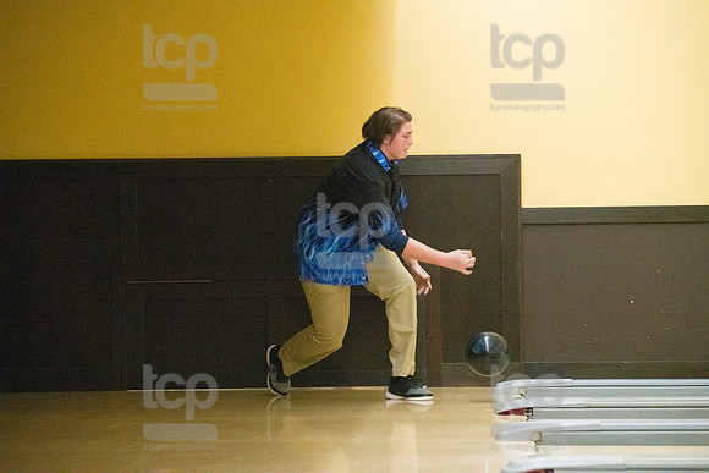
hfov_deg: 14.2
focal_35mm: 145
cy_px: 236
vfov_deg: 9.5
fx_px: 2856
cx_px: 354
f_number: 4.5
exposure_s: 1/1000
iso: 10000
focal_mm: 145
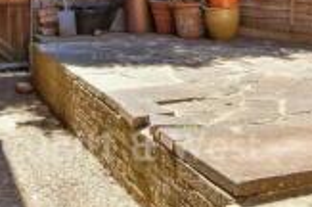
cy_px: -62
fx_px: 683
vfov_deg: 16.3
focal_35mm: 79
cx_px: 256
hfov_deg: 25.2
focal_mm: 18
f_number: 8
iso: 200
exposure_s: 1/250
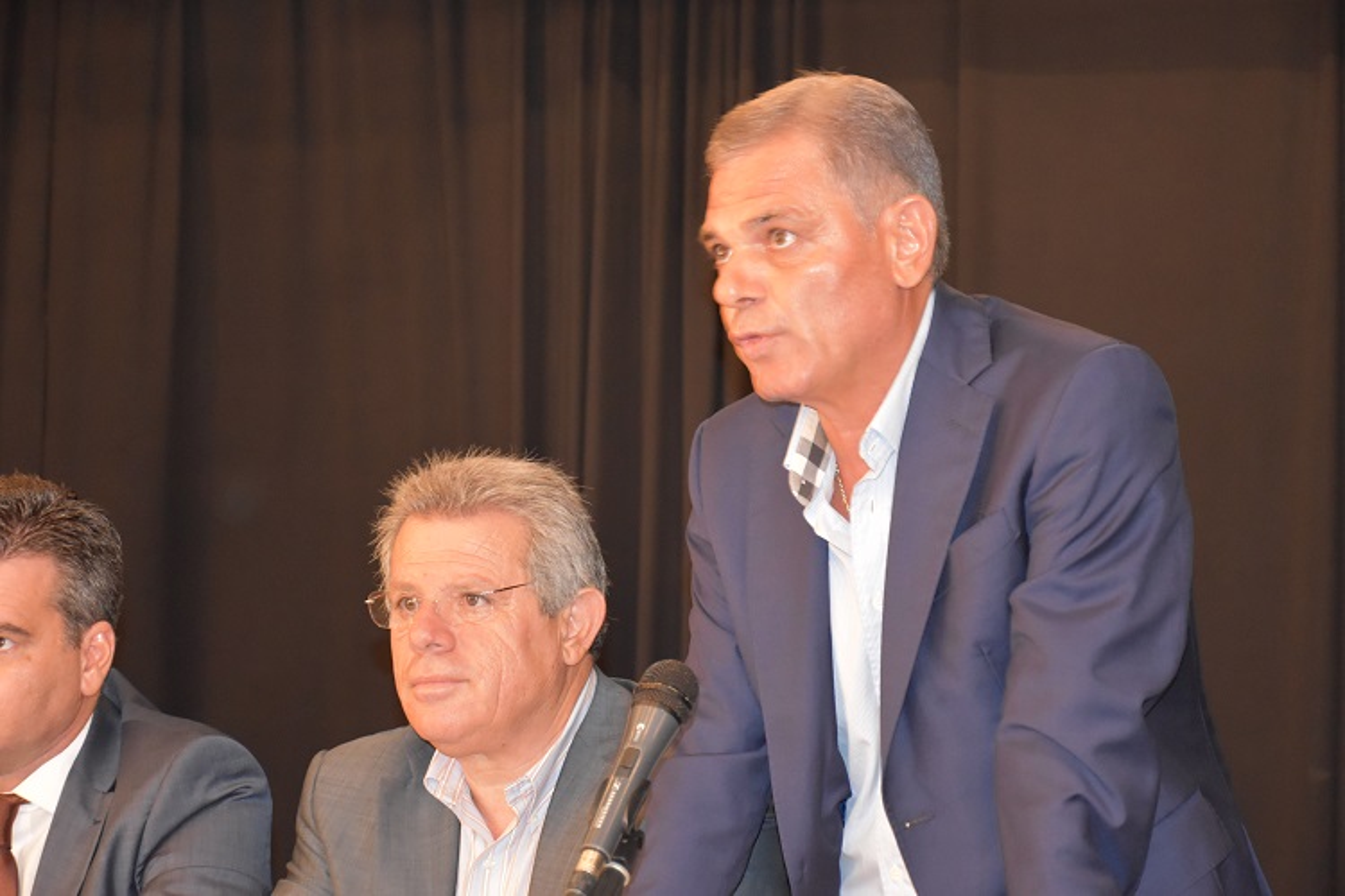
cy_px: 448
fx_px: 3474
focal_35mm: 93
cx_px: 672
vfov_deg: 14.7
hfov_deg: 21.9
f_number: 5
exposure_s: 1/6
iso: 3200
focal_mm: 62
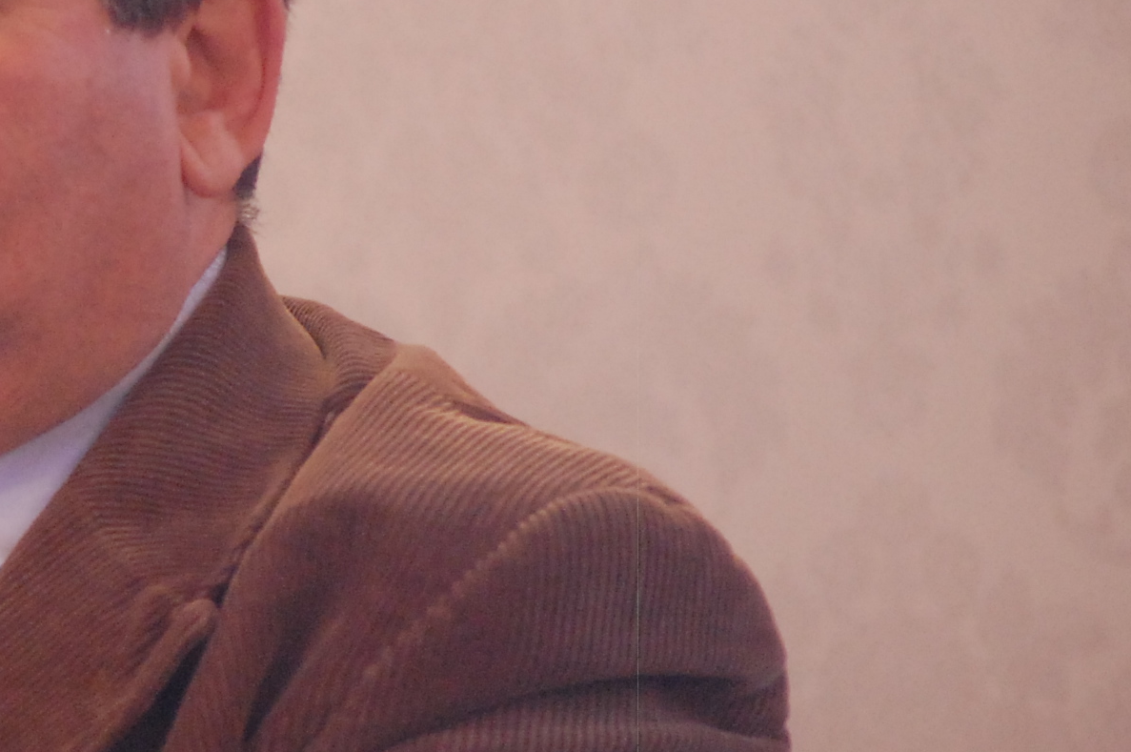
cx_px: -231
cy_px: 249
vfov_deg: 3.0
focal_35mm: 456
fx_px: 14312
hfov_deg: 4.5
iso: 1600
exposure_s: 1/25
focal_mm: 120
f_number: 4.8
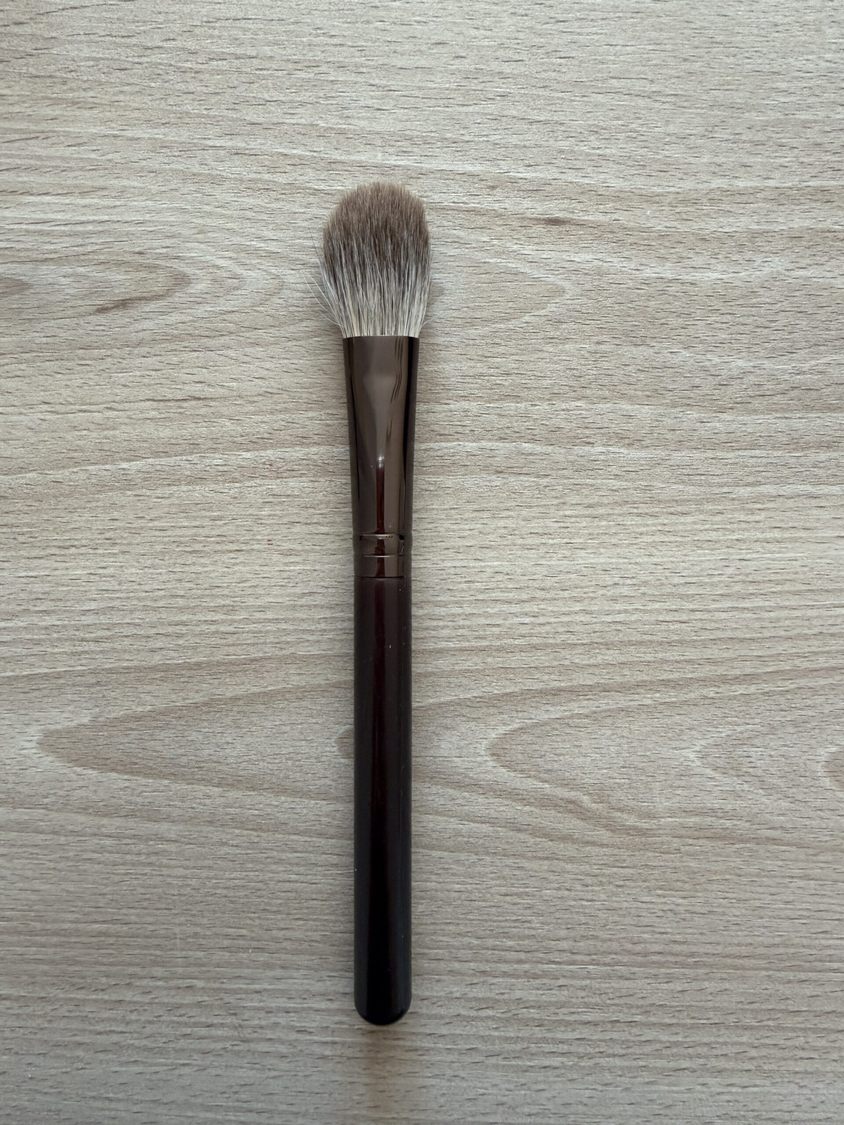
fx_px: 780
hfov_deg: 56.8
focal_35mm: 24
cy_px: 562
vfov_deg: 71.6
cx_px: 422
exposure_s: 1/121
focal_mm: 2.22
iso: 250
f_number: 2.2
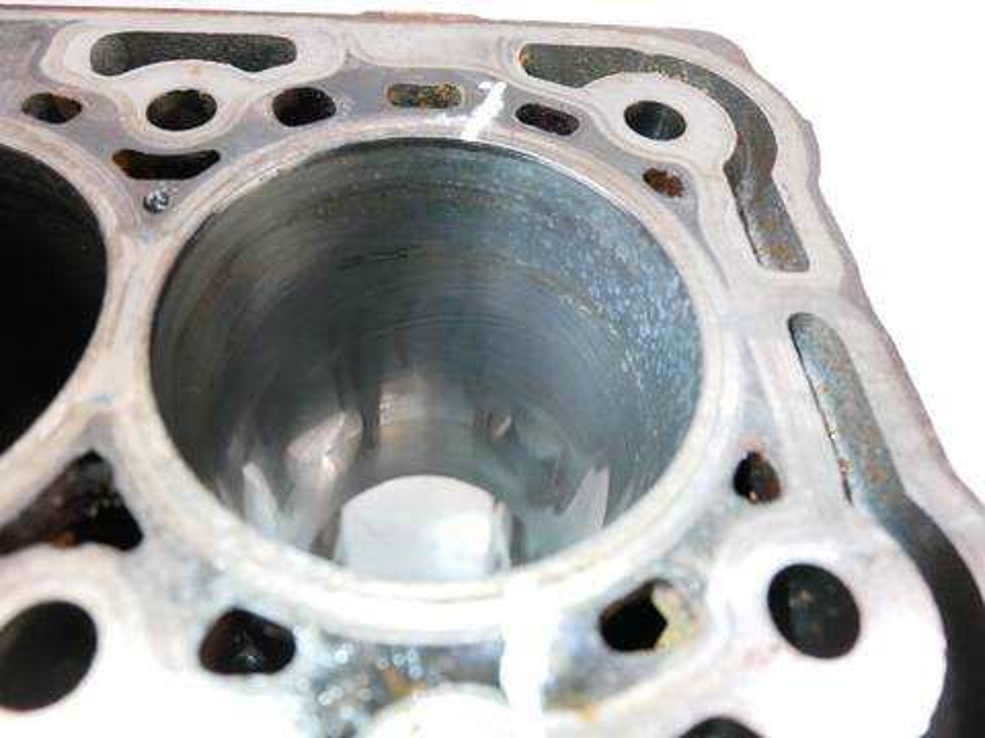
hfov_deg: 67.3
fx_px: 740
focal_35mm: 26
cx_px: 492
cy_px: 369
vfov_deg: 53.1
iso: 3200
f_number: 3.5
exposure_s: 1/100
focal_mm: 13
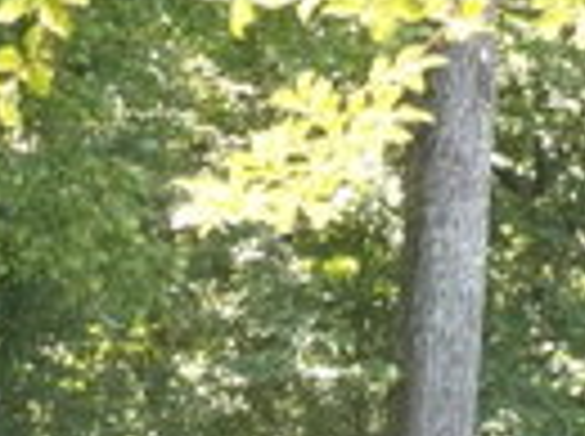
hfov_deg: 6.3
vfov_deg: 4.7
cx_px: 470
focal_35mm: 313
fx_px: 5280
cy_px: 710
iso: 247
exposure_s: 1/60
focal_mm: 16.9
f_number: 5.8
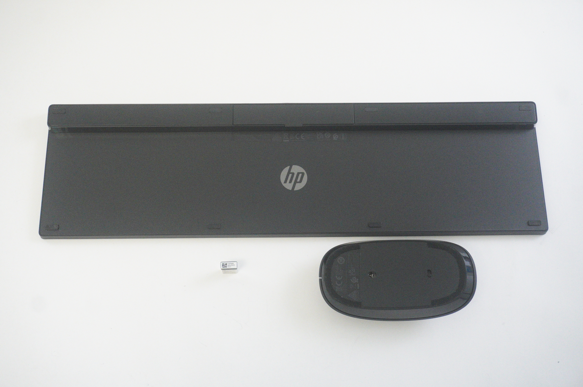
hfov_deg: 42.4
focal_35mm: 46
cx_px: 292
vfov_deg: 28.9
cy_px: 194
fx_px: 752
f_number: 5.6
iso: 6400
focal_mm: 31
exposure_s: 1/250
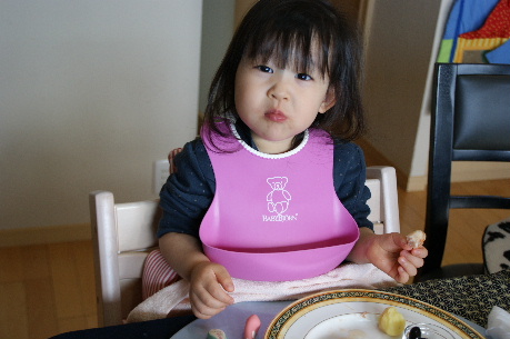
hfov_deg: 37.9
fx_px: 743
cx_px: 255
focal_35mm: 52
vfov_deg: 25.7
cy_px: 170
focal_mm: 35
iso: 250
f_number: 4.5
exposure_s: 1/60
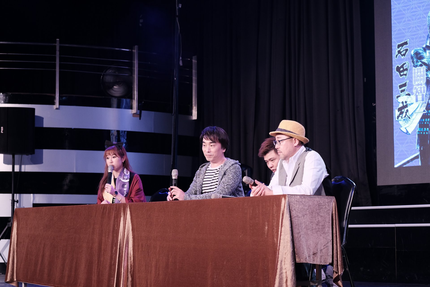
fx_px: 1003
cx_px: 215
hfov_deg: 24.2
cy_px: 144
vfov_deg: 16.3
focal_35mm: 84
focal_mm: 56
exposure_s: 1/160
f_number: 3.6
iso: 1250
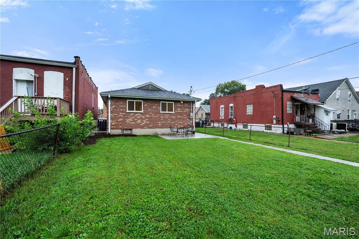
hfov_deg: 100.4
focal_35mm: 15
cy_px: 120
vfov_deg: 77.3
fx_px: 150
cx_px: 180
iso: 640
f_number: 7.1
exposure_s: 1/80
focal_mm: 15
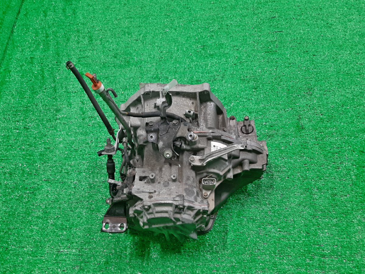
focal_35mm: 31
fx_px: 327
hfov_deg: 58.1
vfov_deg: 45.3
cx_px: 156
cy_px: 159
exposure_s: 1/50
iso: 95
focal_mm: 3.93
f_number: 1.7
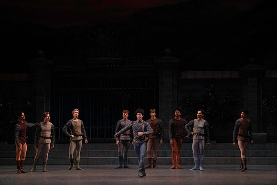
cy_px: 92
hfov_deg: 17.5
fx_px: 900
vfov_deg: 11.7
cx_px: 138
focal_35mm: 117
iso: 20000
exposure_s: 1/400
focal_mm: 117
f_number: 14
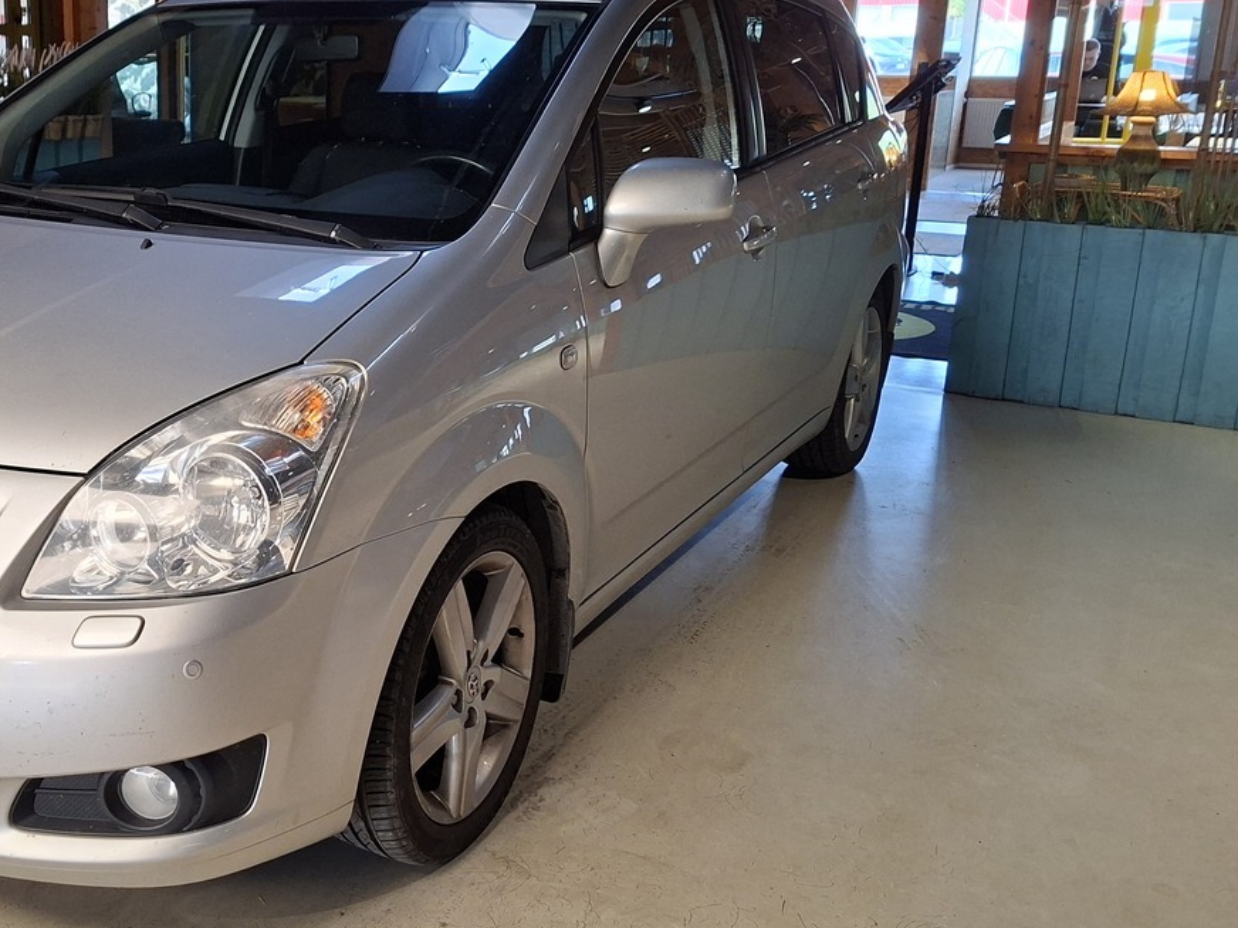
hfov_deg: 46.4
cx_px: 248
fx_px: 1359
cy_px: 403
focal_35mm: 38
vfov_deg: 37.7
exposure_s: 1/100
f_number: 1.8
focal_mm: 5.54
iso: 250
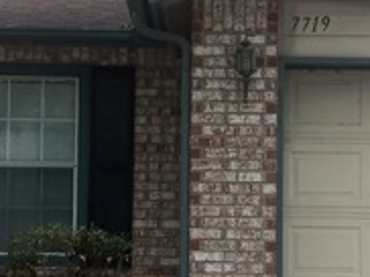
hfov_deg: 20.7
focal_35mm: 95
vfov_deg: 15.5
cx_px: 197
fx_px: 1014
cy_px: 161
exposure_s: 1/120
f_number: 1.8
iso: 32
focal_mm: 4
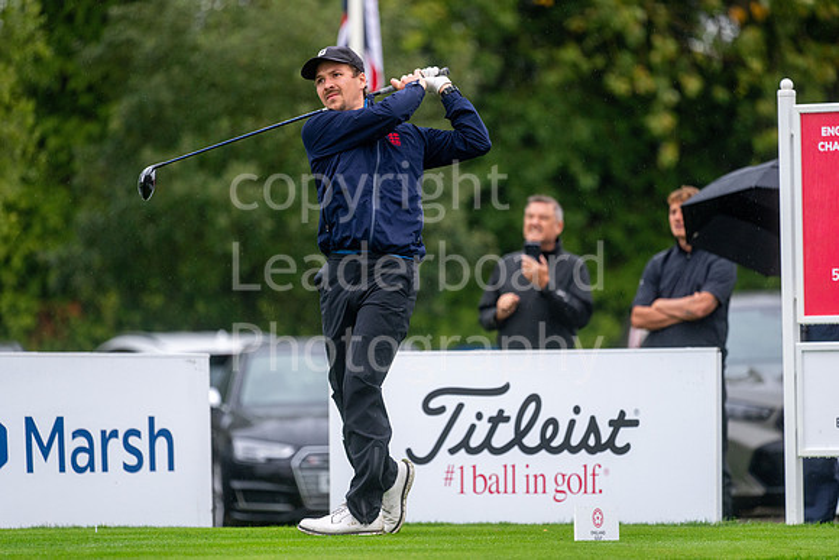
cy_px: 280
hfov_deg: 6.9
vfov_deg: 4.6
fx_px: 6993
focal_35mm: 300
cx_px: 420
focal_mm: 300
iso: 640
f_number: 4
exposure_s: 1/640
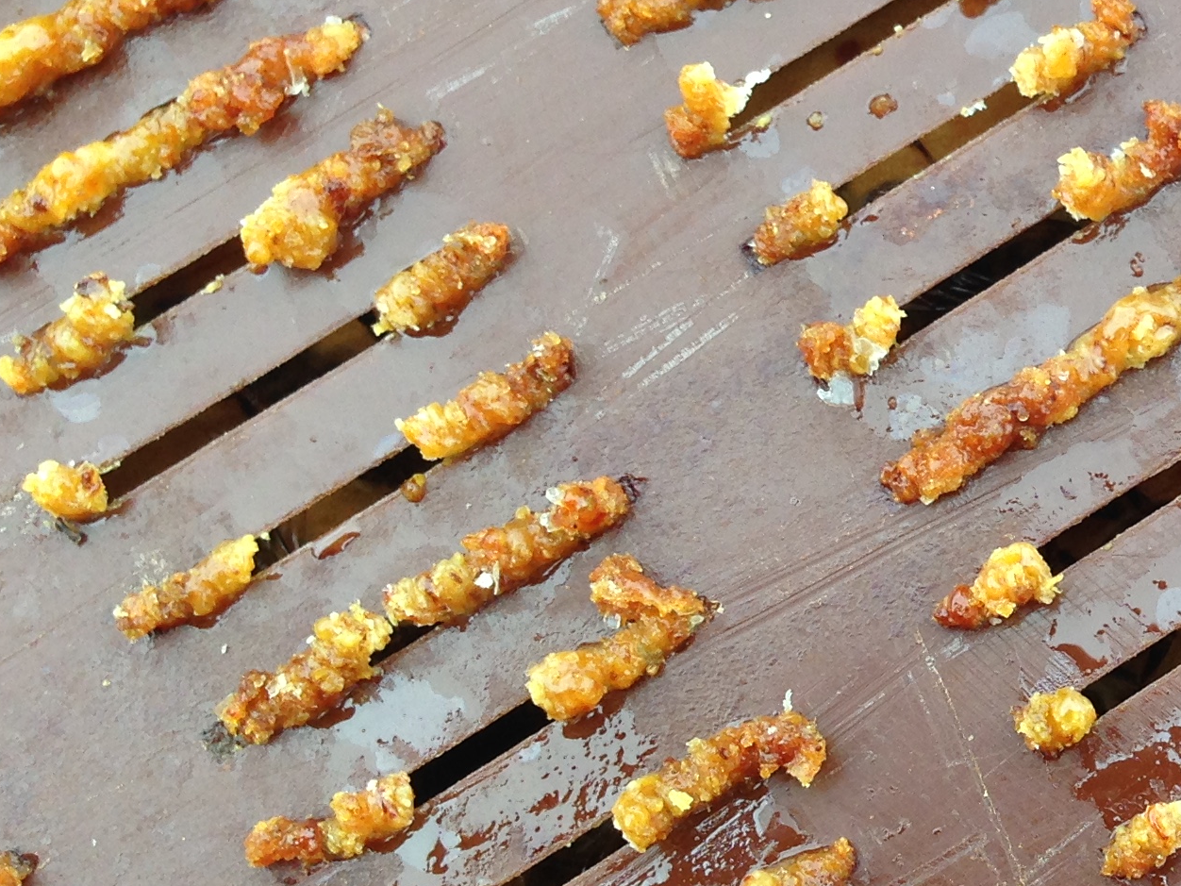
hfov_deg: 21.1
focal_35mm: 86
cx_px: 1431
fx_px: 2934
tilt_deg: -77.6
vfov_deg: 17.2
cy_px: 359
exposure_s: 1/176
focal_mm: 4.12
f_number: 2.4
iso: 50
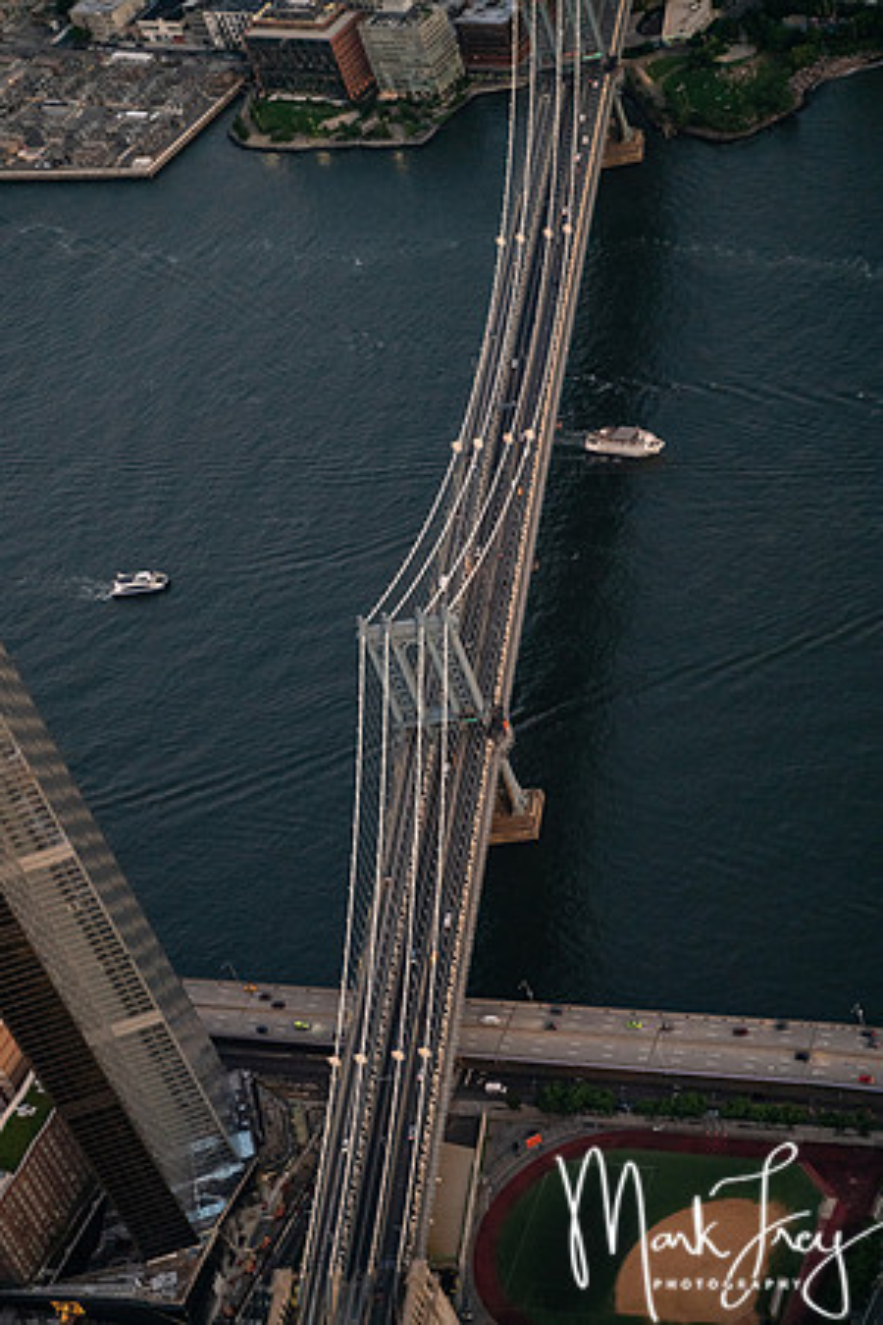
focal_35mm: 75
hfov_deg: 18.2
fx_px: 2759
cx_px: 442
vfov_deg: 27.0
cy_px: 662
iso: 8000
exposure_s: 1/800
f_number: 2.8
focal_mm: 75
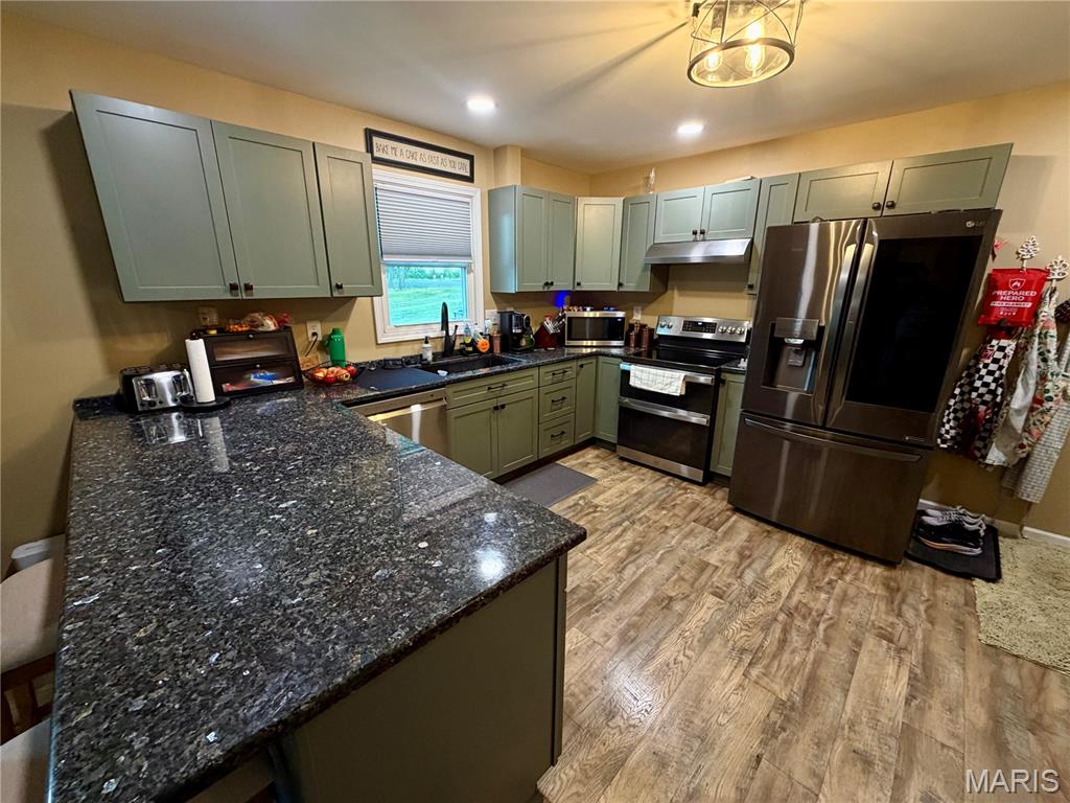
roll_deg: +0.0
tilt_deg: -15.4
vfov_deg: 85.7
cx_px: 535
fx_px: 433
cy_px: 402
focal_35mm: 14
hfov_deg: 102.1
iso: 400
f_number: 2.2
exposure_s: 1/60
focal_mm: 2.22
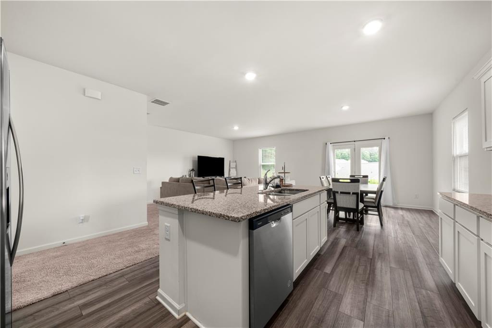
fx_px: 178
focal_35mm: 13
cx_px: 246
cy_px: 164
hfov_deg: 108.3
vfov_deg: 85.4
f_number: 11
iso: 320
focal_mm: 13
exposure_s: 1/3
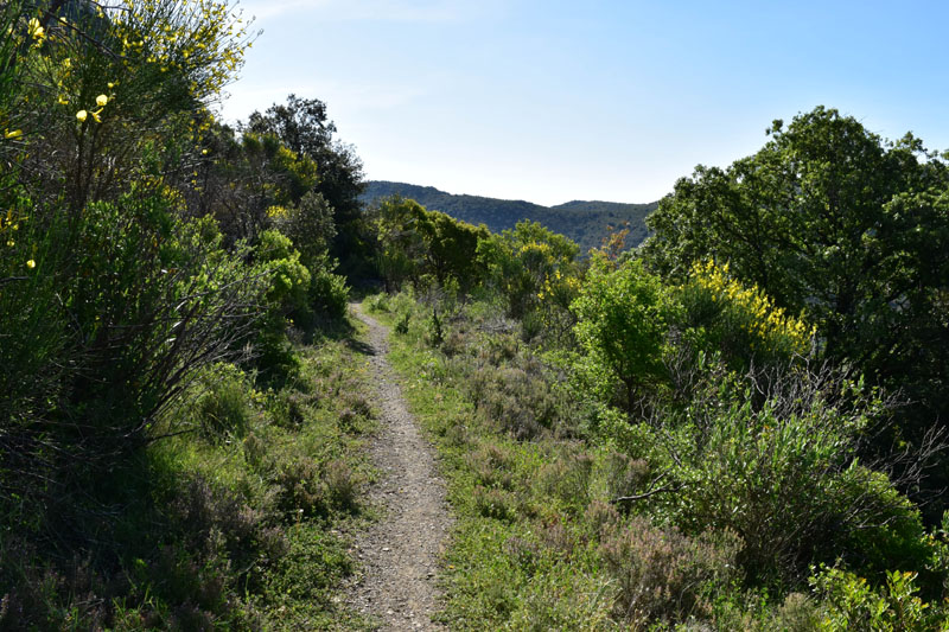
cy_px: 316
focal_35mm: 27
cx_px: 474
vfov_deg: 47.9
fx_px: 712
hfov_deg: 67.4
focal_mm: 18
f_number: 14
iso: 400
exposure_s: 1/400
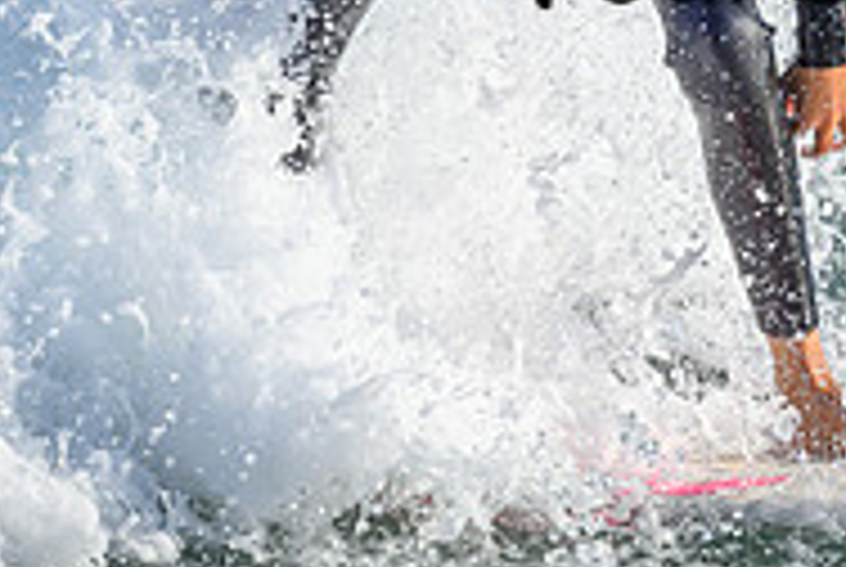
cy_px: -101
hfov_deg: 0.8
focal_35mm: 2462
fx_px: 57947
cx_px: 981
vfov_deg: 0.6
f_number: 6.3
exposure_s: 1/2000
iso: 560
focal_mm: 800
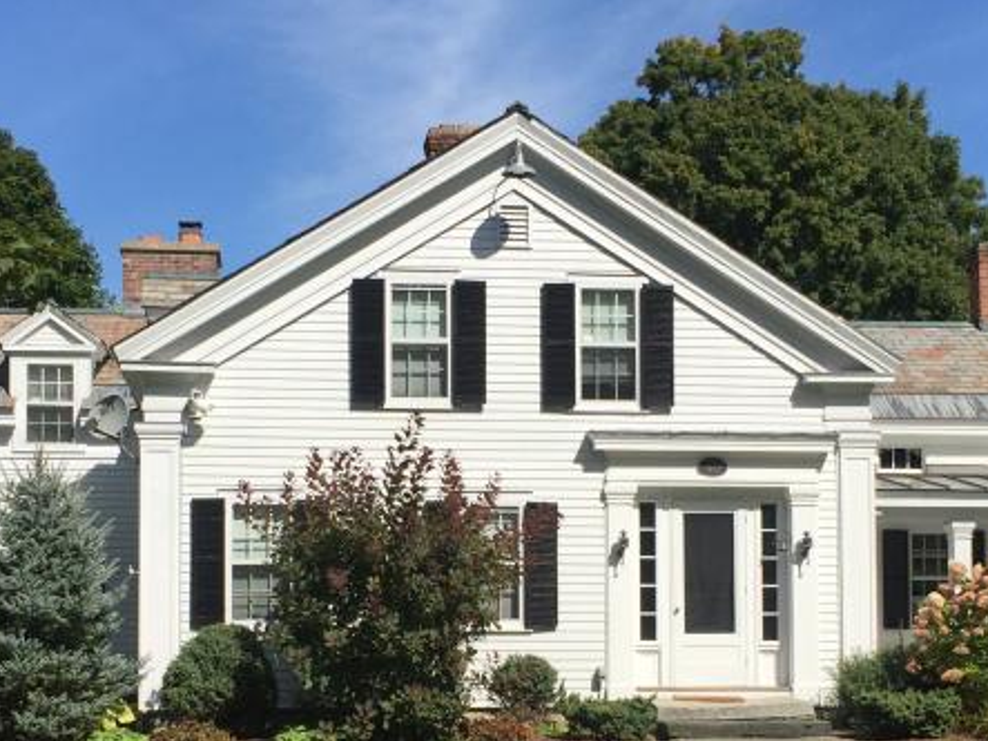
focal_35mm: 67
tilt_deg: +3.6
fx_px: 1912
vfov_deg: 21.7
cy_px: 565
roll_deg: -0.5
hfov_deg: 29.0
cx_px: 515
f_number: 2.2
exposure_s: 1/3300
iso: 32
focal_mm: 4.15
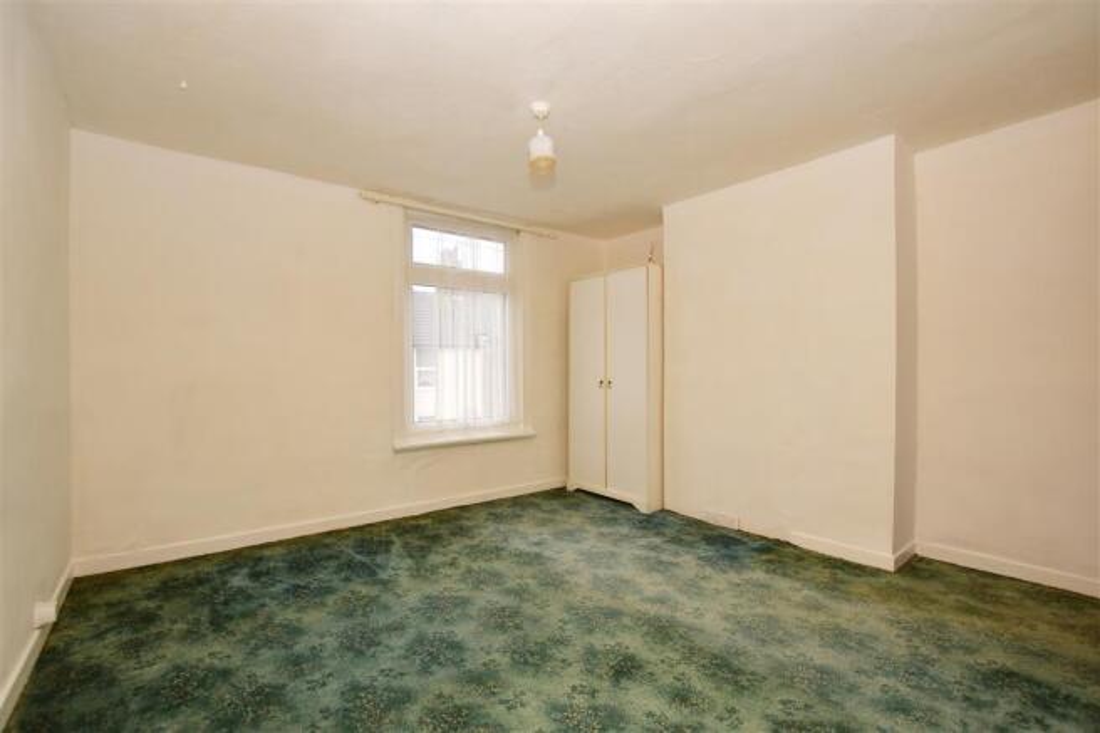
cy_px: 366
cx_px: 550
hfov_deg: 100.4
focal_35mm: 15
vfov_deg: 77.3
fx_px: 458
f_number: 5.6
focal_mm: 10
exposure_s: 1/60
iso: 400
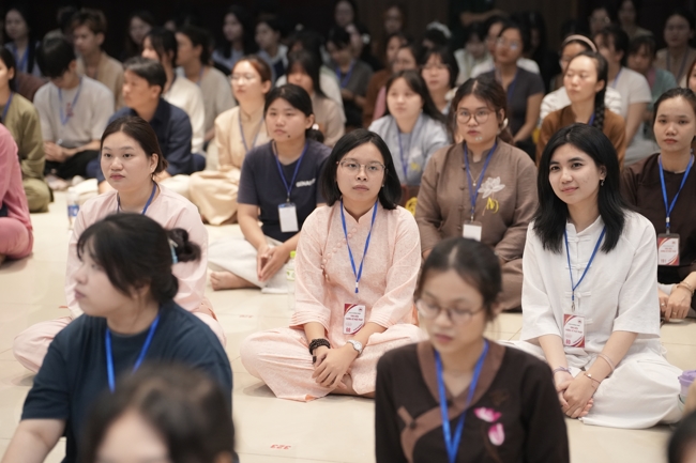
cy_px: 232
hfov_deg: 22.6
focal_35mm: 90
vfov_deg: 15.2
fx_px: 1739
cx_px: 348
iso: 4000
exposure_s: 1/320
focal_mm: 90
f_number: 2.8
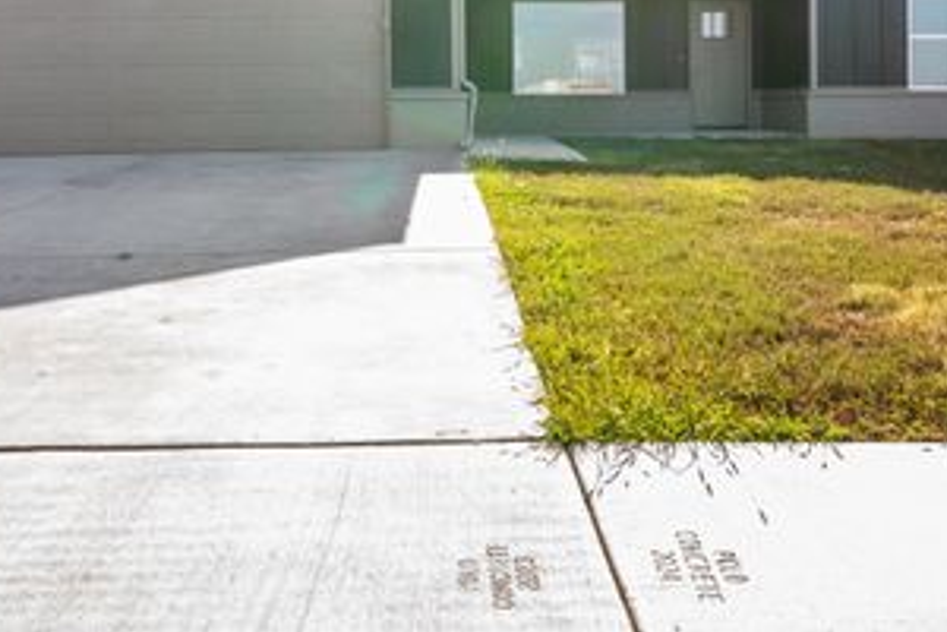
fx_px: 1052
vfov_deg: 32.3
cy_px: 109
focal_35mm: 40
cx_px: 492
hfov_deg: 48.4
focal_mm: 16
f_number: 10
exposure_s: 1/20
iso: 100
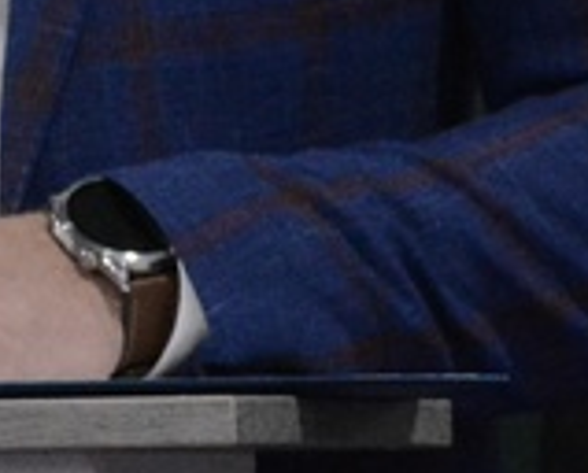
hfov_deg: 1.6
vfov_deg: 1.3
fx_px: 20794
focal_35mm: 1192
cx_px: -259
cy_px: -443
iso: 4500
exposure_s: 1/60
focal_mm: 135
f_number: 9
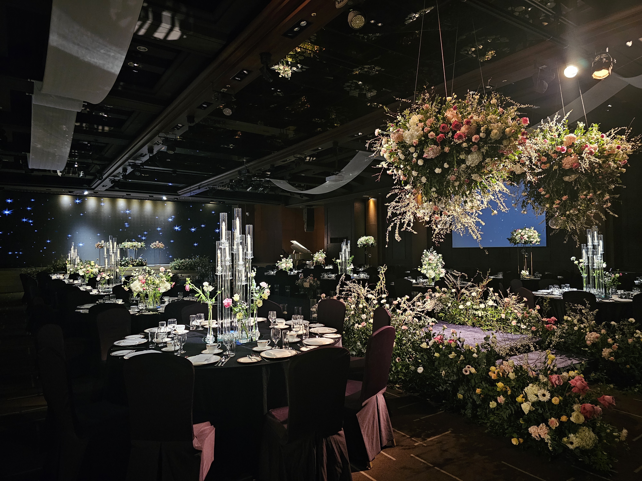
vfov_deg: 58.9
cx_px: 321
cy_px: 240
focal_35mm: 23
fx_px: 427
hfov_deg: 73.9
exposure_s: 1/24
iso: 800
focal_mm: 6.3
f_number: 1.7
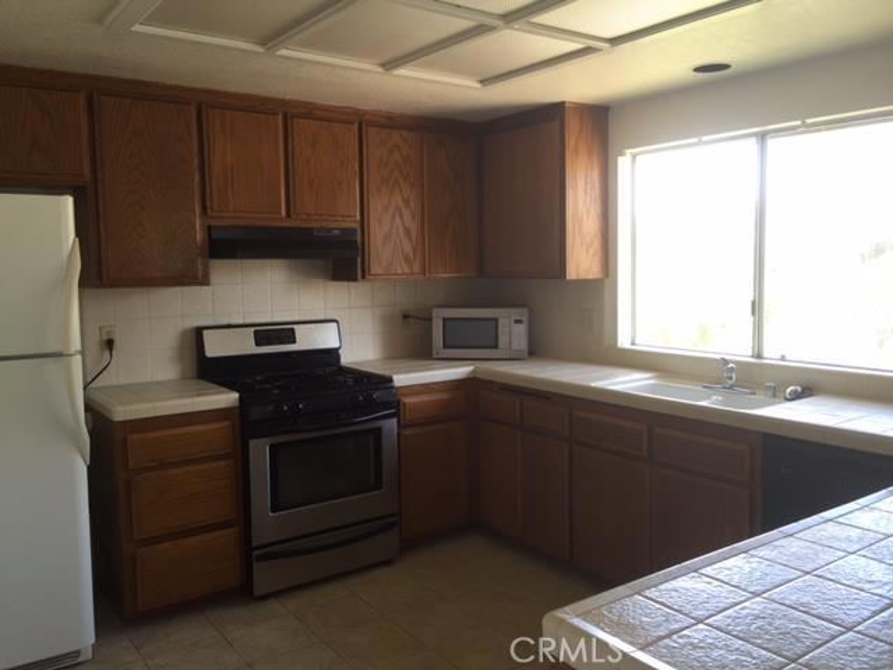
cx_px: 446
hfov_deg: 61.7
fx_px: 748
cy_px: 335
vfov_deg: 48.2
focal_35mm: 29
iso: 32
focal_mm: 4.15
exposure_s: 1/40
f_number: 2.2
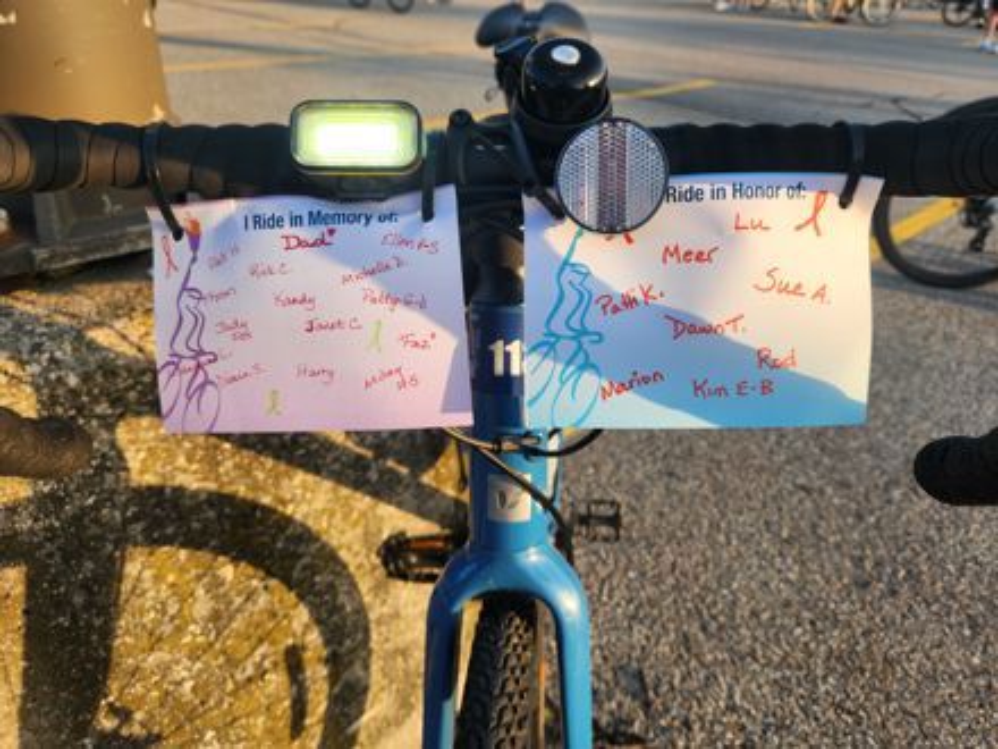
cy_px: 374
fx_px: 663
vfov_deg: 58.9
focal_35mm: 23
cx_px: 499
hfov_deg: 73.9
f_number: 1.8
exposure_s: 1/333
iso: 20
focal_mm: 5.4
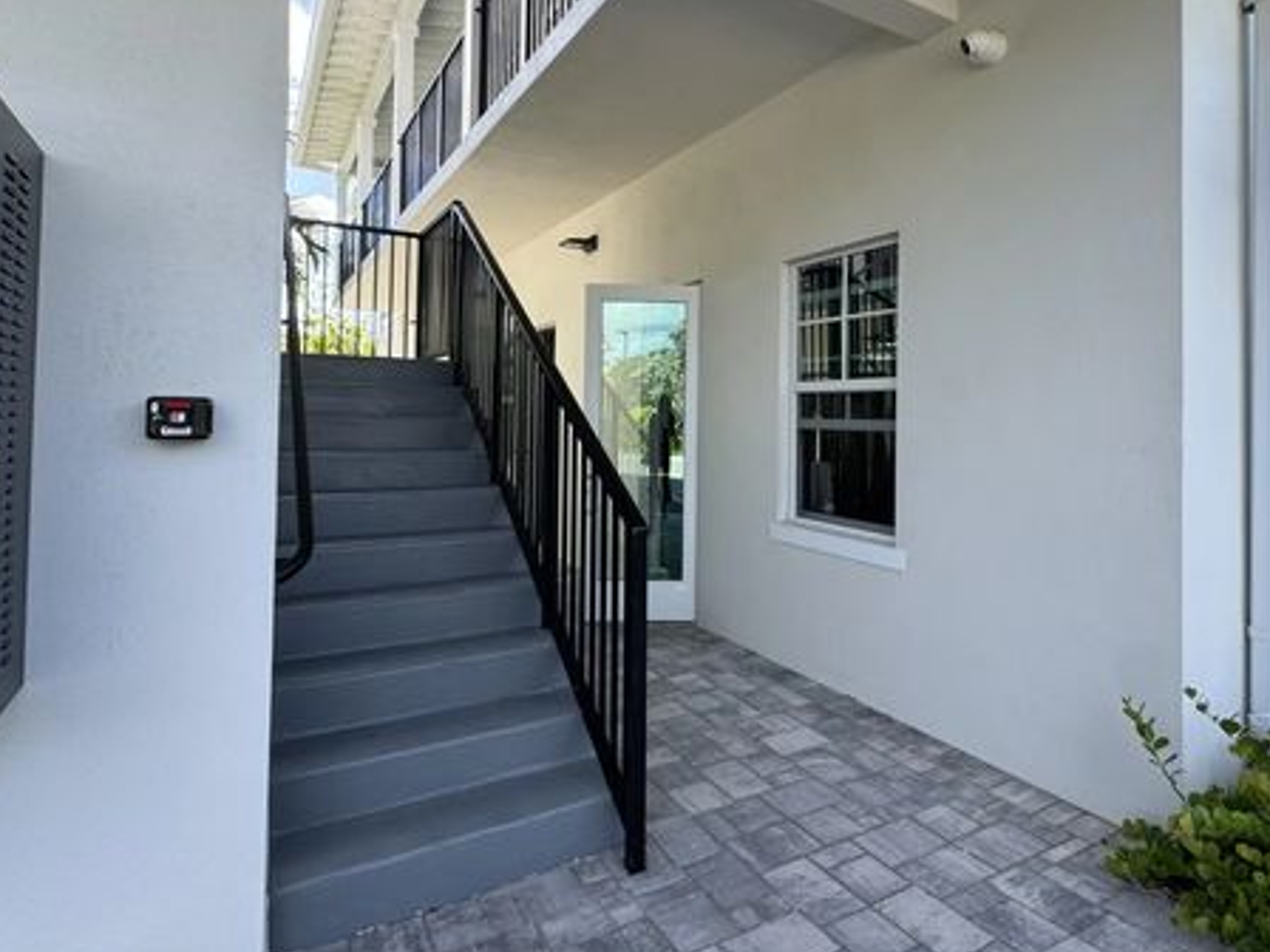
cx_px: 692
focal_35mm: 20
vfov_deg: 65.6
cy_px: 400
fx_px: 734
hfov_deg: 81.6
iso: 40
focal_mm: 2.22
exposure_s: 1/304
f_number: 2.2
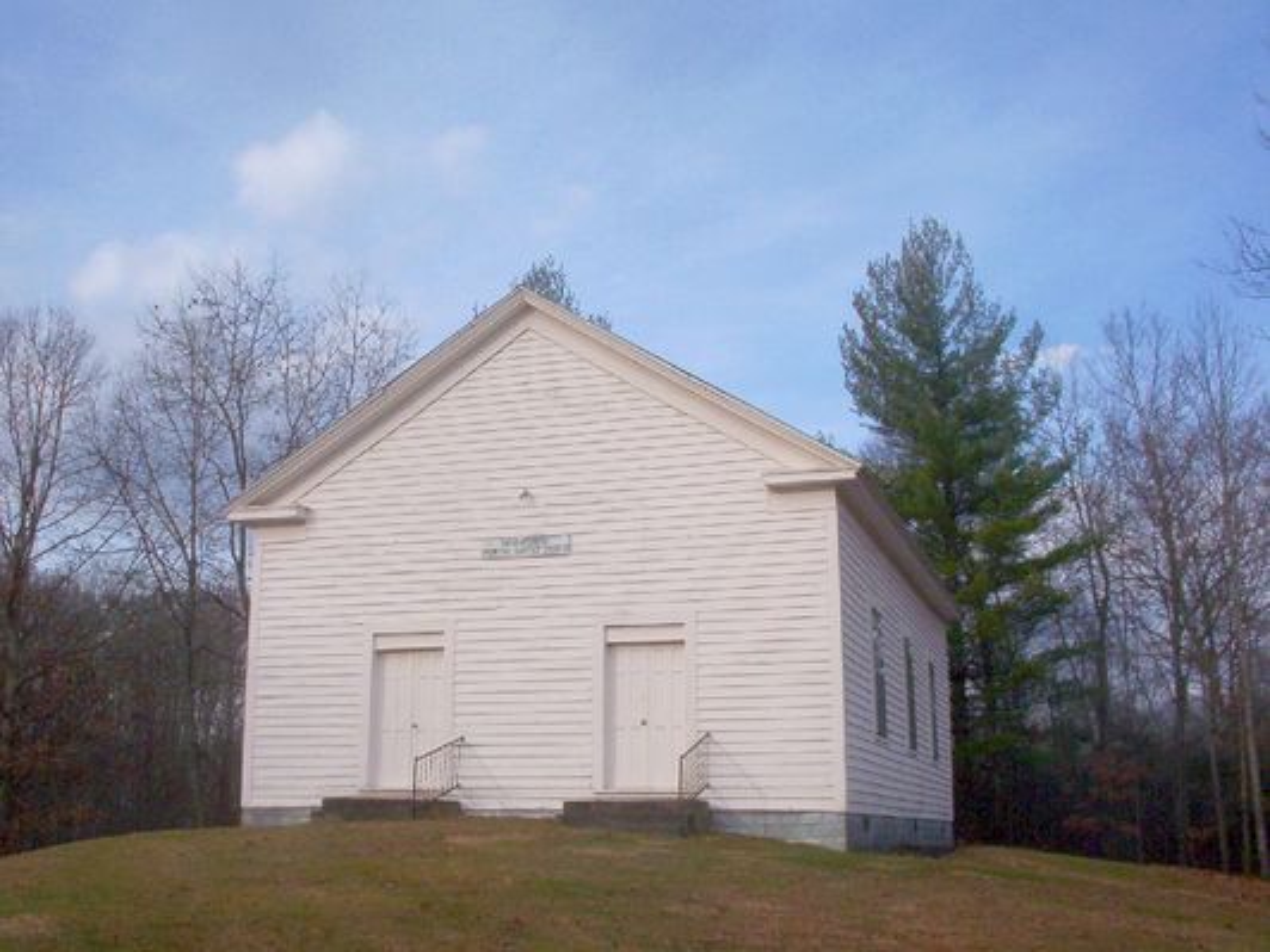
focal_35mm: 39
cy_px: 476
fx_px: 1431
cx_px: 635
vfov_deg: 36.8
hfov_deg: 47.9
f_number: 8
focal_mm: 6
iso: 100
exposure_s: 1/250
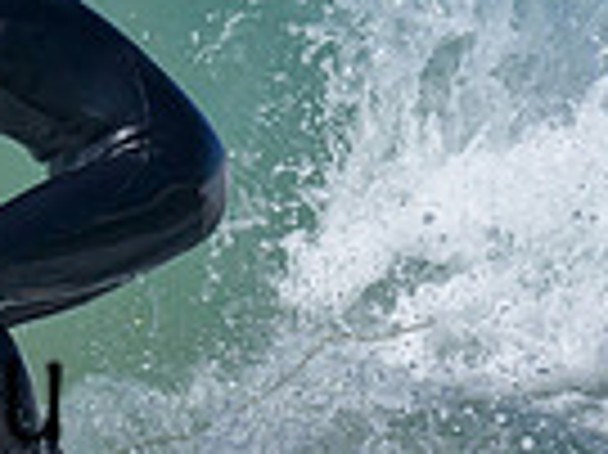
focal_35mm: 4532
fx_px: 79530
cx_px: -902
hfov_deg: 0.4
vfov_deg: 0.3
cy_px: 15
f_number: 6.3
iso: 450
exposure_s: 1/2000
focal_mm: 800
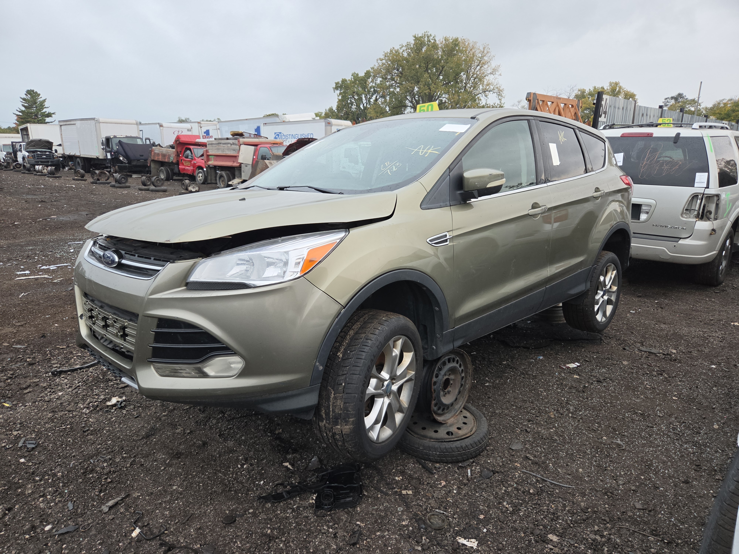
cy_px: 277
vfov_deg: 58.9
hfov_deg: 73.9
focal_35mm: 23
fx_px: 491
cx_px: 370
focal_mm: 5.4
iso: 200
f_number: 1.8
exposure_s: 1/120
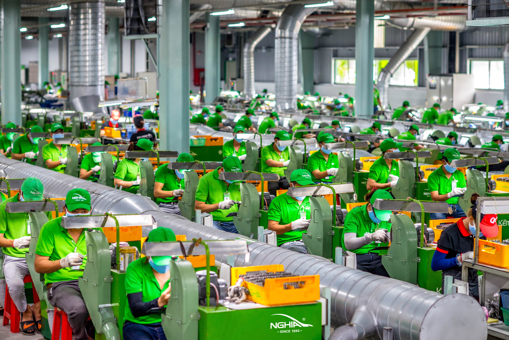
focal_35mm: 85
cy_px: 170
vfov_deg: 16.1
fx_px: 1202
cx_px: 254
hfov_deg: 23.9
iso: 800
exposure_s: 1/60
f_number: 3.2
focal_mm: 85
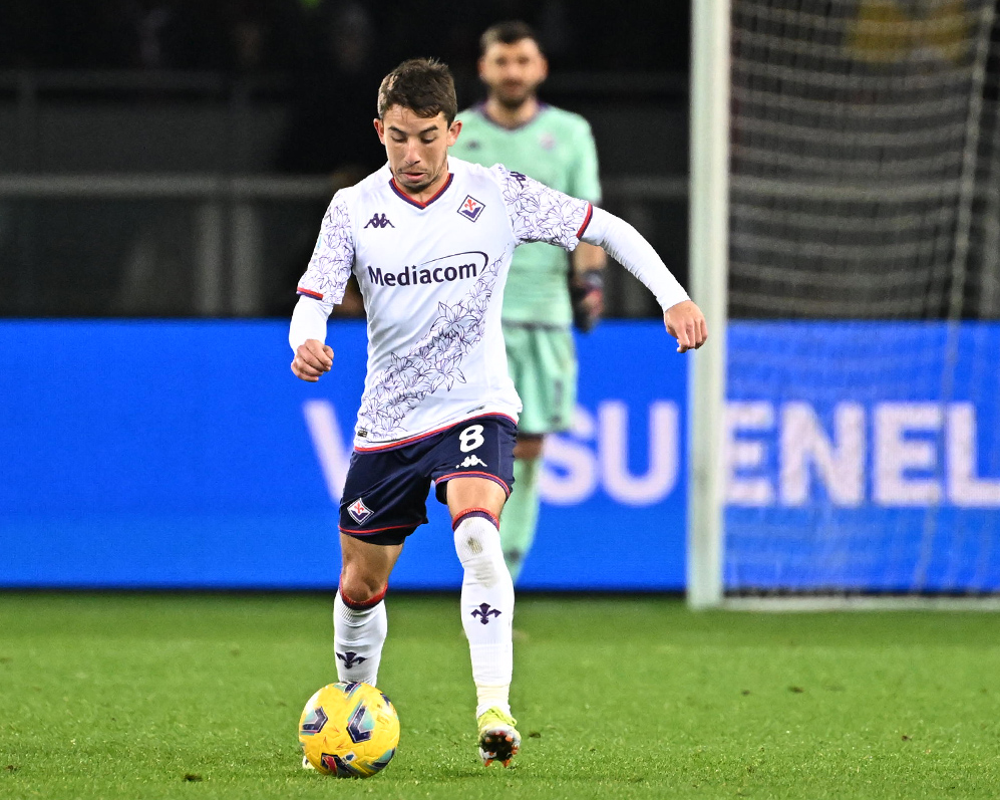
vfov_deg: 2.3
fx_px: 20060
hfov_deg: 2.9
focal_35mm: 678
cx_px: 506
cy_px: 401
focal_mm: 400
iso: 5000
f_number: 4
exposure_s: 1/1600
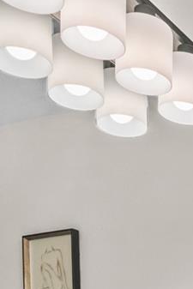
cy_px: 428
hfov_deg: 15.5
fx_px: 610
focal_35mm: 76
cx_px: 343
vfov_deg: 22.2
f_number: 9
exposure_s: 1/10
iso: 1600
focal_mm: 16
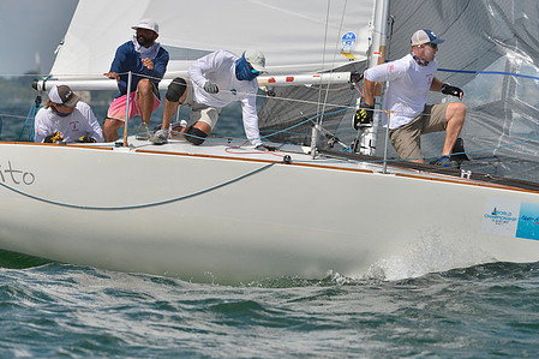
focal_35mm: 375
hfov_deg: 5.5
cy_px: 158
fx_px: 5612
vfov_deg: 3.7
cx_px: 253
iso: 200
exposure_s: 1/1250
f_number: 8
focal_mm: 290
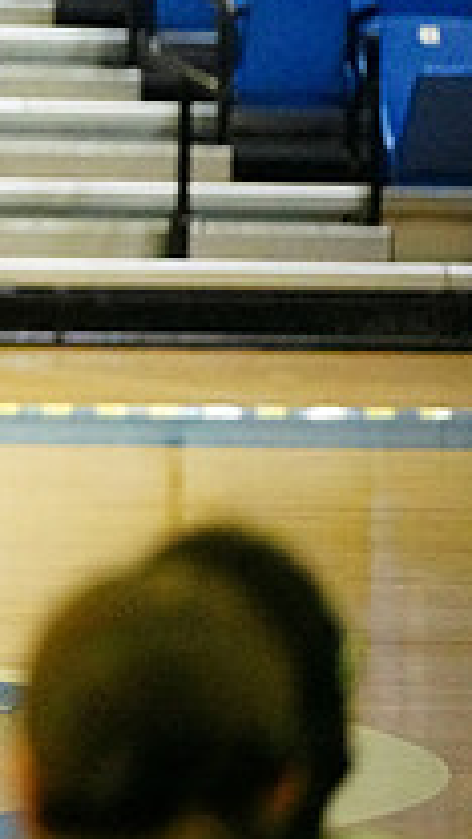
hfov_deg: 3.2
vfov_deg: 5.7
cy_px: 139
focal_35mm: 376
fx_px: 8366
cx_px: -686
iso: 25600
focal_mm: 129
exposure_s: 1/1600
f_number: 2.8
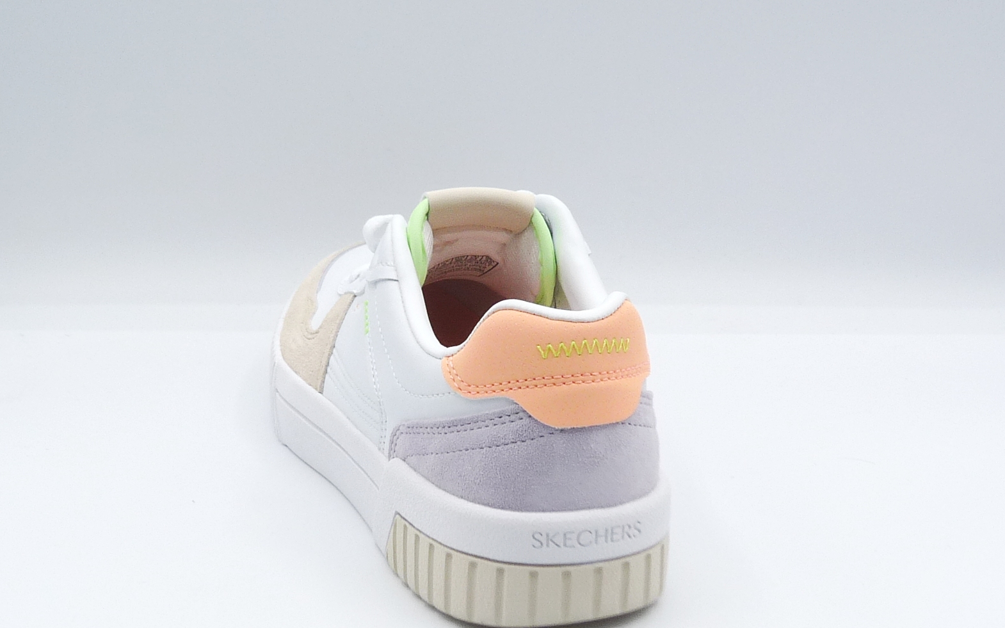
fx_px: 1479
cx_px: 501
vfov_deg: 23.9
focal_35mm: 54
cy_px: 364
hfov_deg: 37.5
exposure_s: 1/200
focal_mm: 4.9
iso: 100
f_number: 4.5
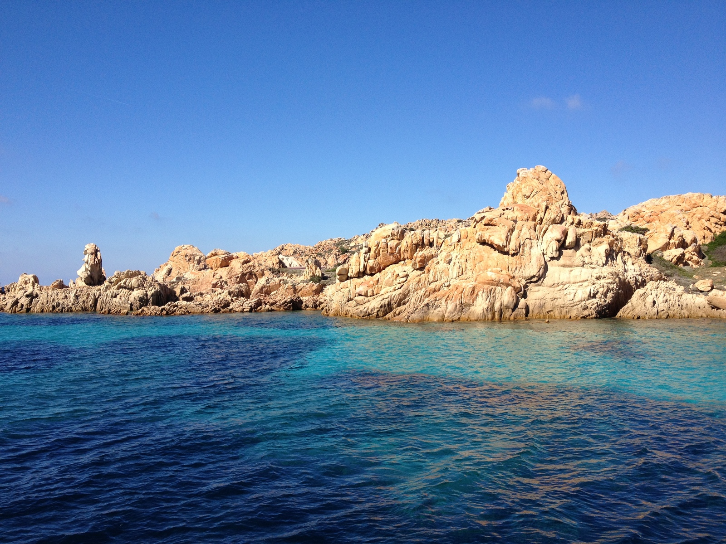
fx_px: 734
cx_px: 363
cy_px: 272
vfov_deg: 40.7
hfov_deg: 52.6
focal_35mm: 35
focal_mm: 4.28
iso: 64
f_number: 2.4
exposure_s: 1/1783
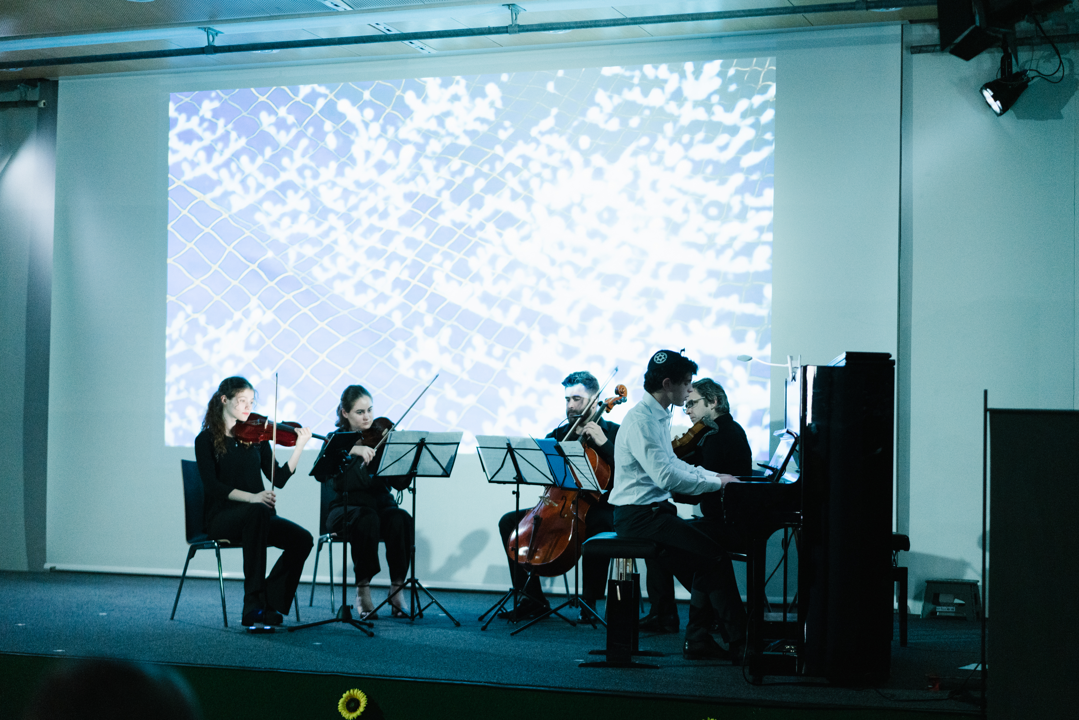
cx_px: 572
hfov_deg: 33.2
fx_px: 1811
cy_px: 373
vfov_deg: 22.5
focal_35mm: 60
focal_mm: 55
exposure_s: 1/100
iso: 3200
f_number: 2
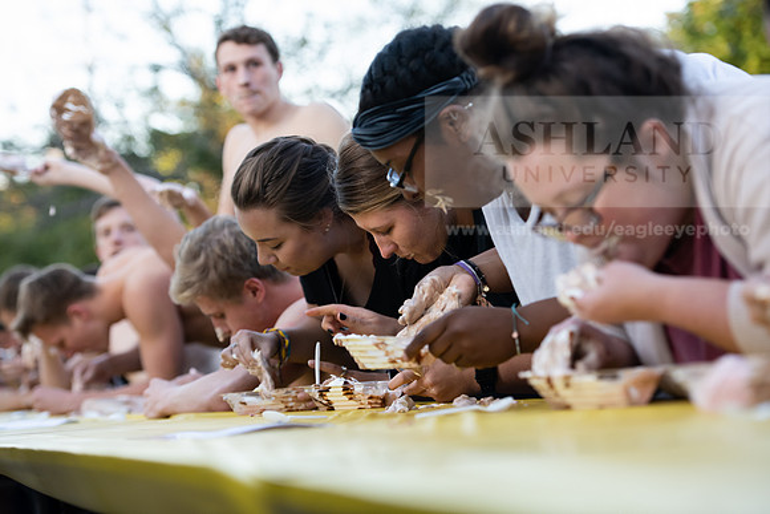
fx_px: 2139
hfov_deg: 20.4
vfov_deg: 13.7
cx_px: 385
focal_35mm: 100
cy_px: 257
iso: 800
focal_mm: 100
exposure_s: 1/400
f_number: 4
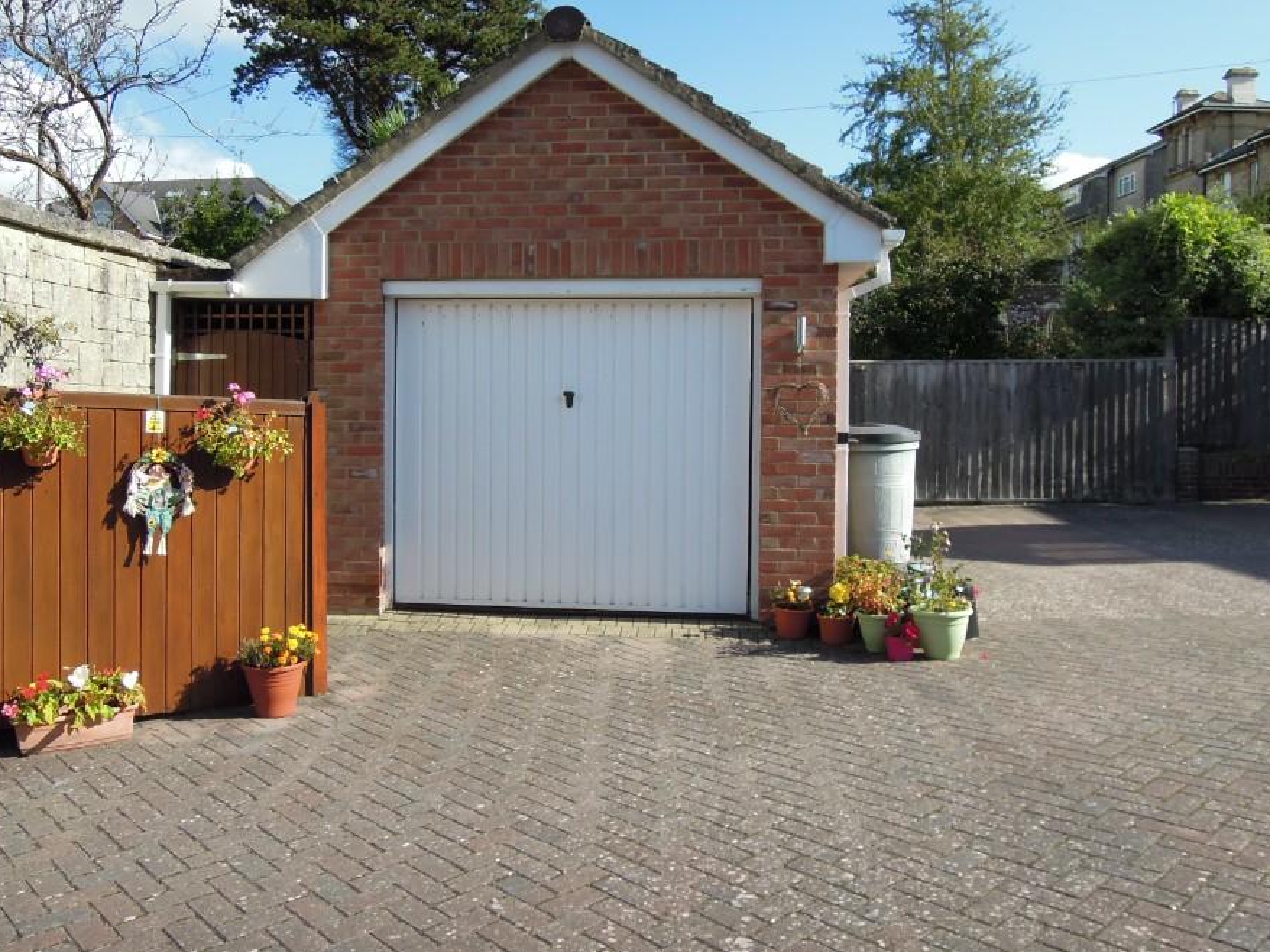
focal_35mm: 28
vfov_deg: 49.6
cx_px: 538
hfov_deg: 63.1
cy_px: 417
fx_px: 1027
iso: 160
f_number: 3.2
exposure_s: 1/1250
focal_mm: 4.3
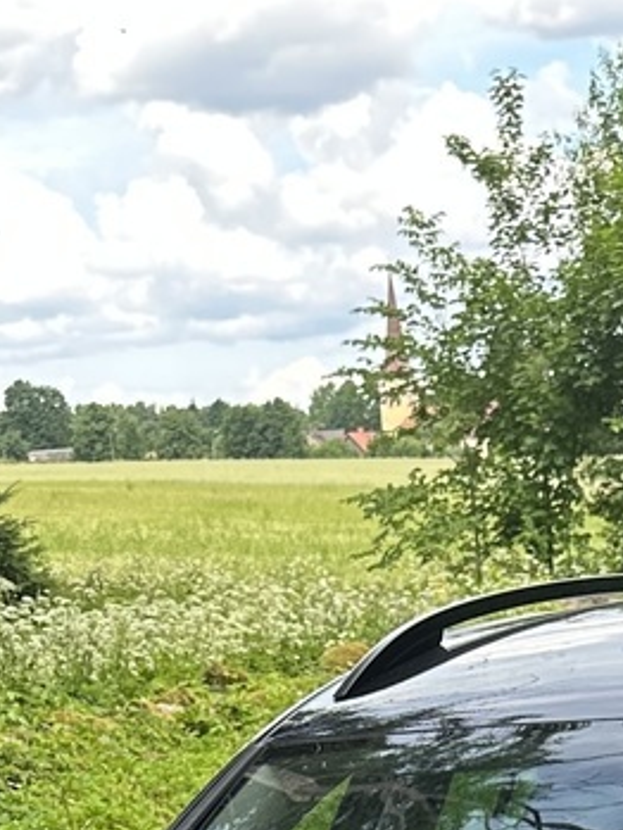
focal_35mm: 110
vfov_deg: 13.8
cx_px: 647
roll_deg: +2.4
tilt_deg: -26.8
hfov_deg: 13.3
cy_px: 1879
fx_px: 2638
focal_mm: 6.86
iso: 80
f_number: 1.78
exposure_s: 1/685
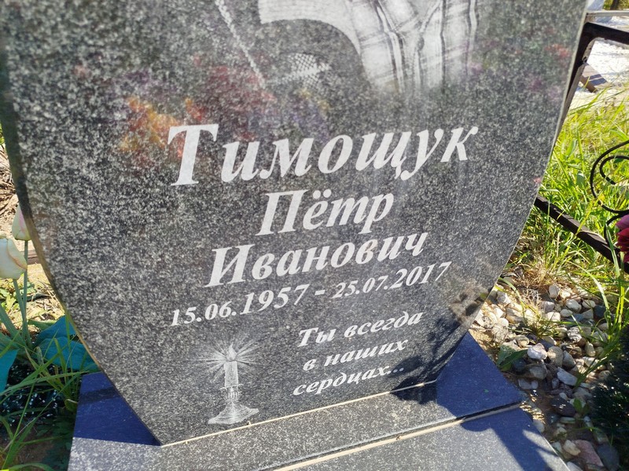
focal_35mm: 24
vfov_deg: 56.8
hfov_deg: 71.6
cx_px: 314
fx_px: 436
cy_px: 236
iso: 50
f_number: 1.7
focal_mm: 5.31
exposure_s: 1/445
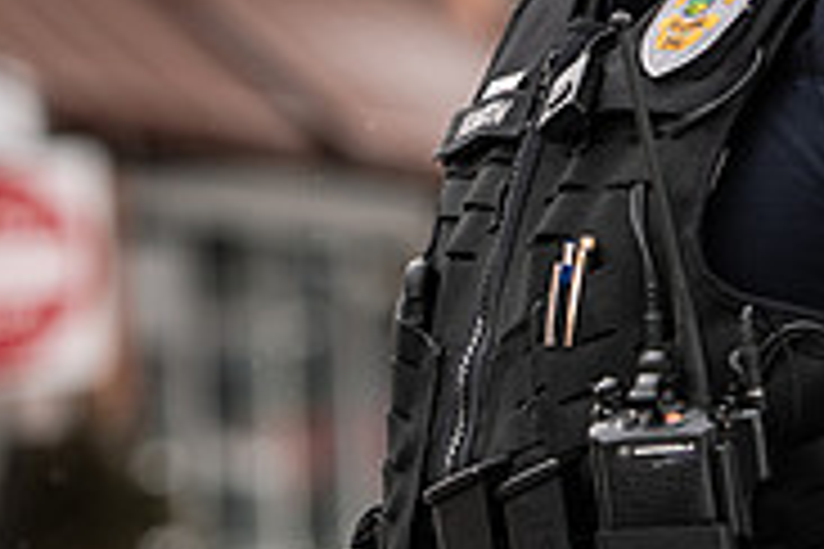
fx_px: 7988
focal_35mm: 349
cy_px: -7
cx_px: 441
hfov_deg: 5.9
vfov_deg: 3.9
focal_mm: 110
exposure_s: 1/400
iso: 125
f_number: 3.5
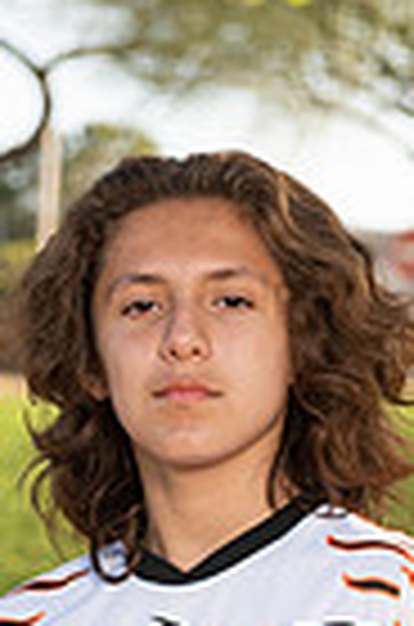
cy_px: 986
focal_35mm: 227
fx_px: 3935
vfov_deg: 8.8
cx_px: 277
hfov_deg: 6.0
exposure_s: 1/250
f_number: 4
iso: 100
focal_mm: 70
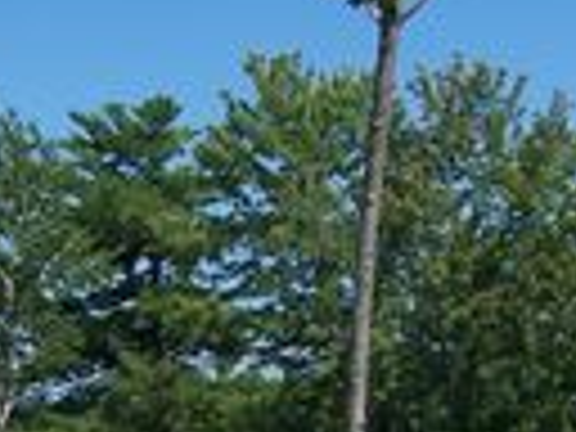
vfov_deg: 13.0
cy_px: 590
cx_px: 194
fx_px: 1814
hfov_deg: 18.0
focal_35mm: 109
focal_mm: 6.3
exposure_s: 1/350
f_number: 5.6
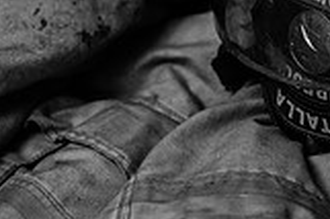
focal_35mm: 180
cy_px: -64
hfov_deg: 11.3
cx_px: 359
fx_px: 1648
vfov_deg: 7.5
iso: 100
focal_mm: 50
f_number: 2.2
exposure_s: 1/160
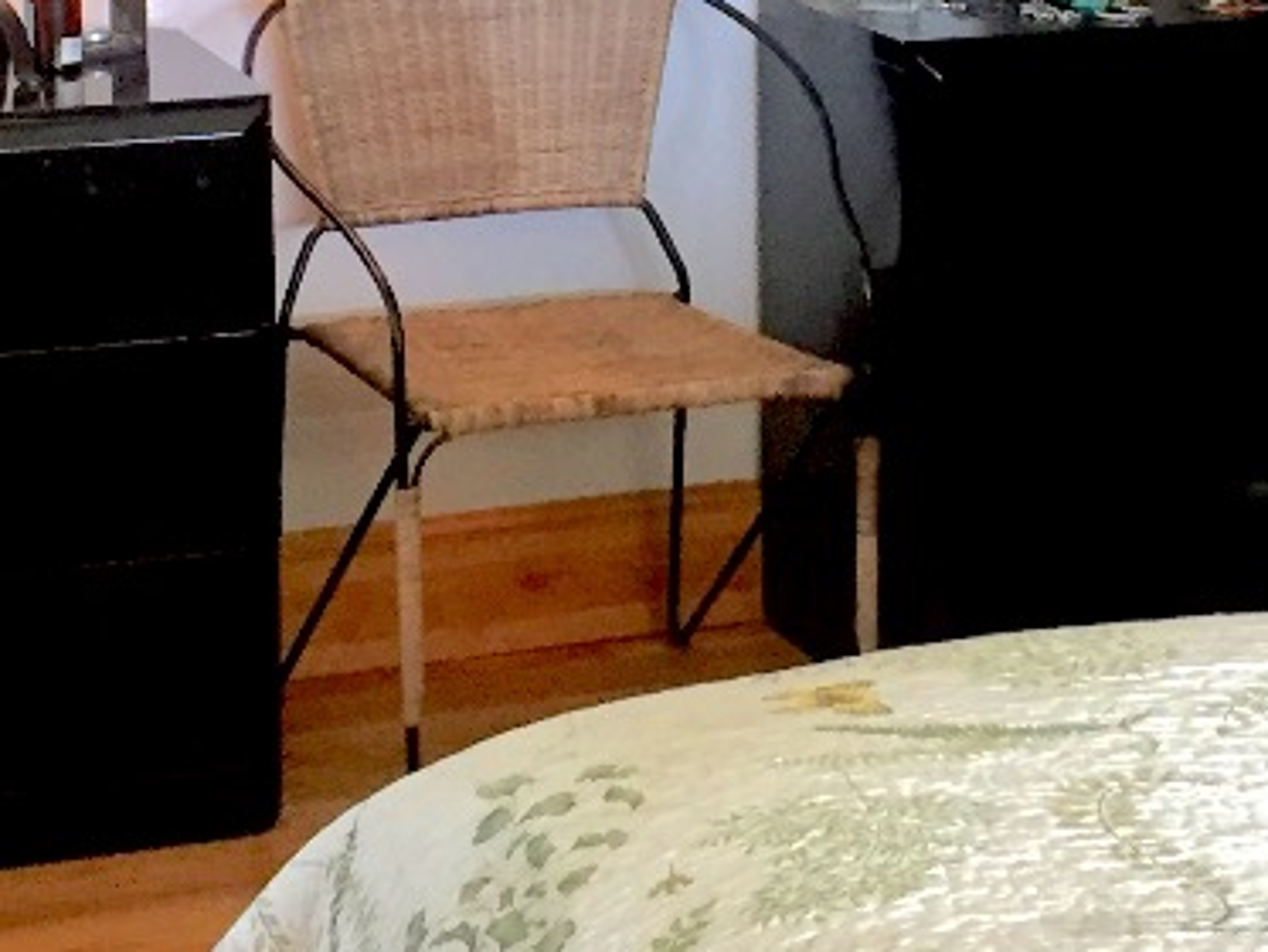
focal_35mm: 112
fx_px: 4104
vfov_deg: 13.0
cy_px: -105
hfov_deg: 17.5
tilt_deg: -9.3
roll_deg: -1.0
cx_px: 816
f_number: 2.2
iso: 50
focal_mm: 4.15
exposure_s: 1/30
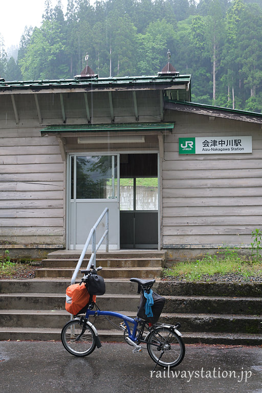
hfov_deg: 29.2
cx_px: 131
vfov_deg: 42.7
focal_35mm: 46
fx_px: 502
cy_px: 196
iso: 640
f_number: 8
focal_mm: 30.8
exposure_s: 1/45
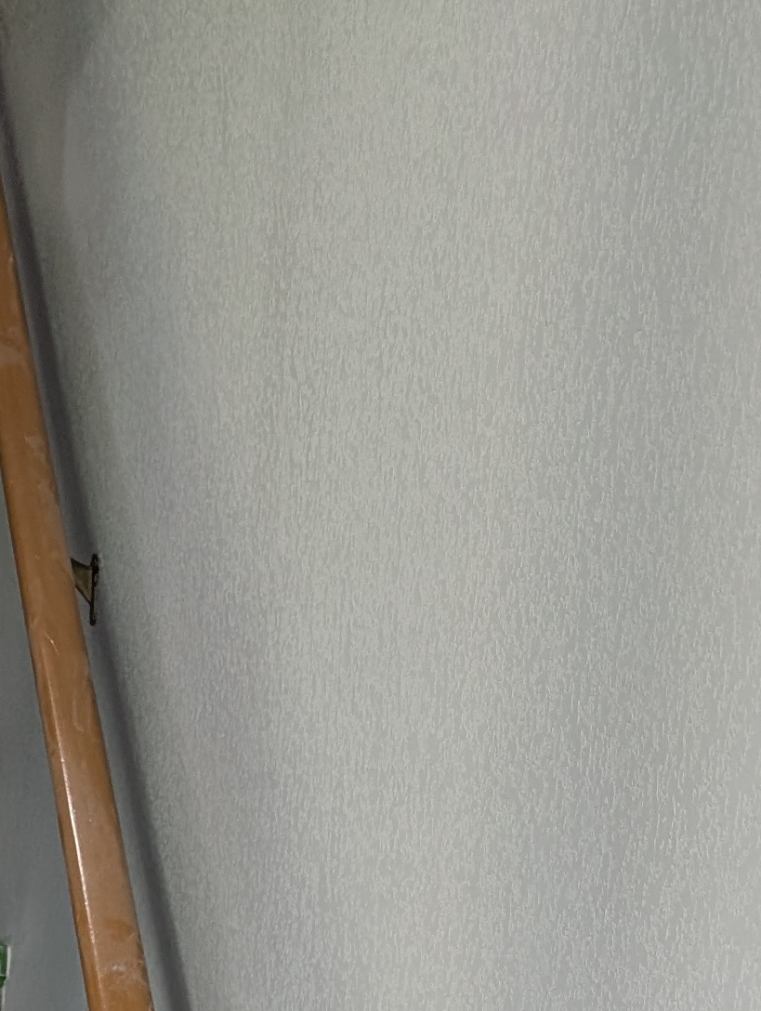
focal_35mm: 90
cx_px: -146
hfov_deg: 15.8
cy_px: 1697
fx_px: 2632
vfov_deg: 18.2
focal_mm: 6.9
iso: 89
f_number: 1.68
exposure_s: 1/24
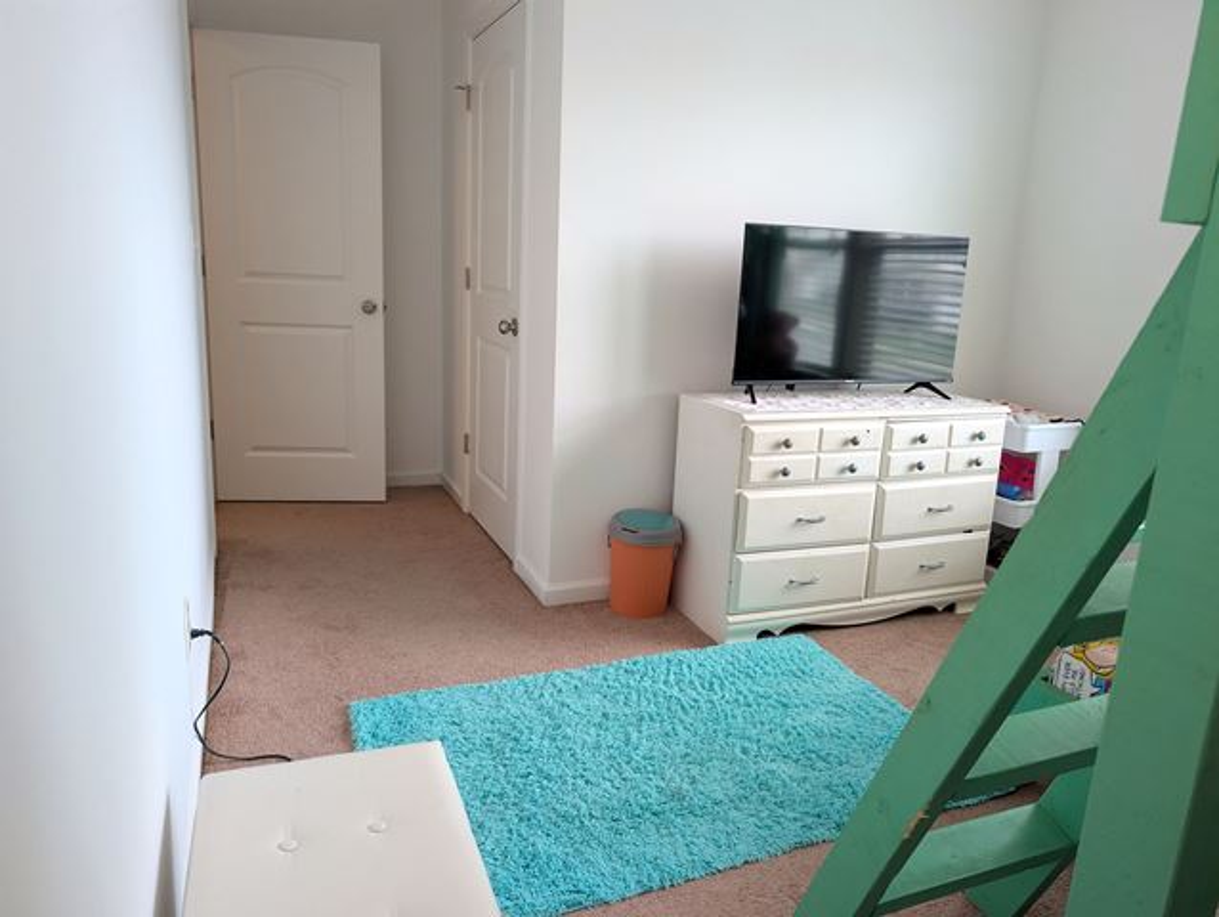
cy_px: 458
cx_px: 610
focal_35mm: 24
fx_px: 846
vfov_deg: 56.9
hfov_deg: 71.5
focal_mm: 6.9
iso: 569
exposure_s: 1/253
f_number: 1.68
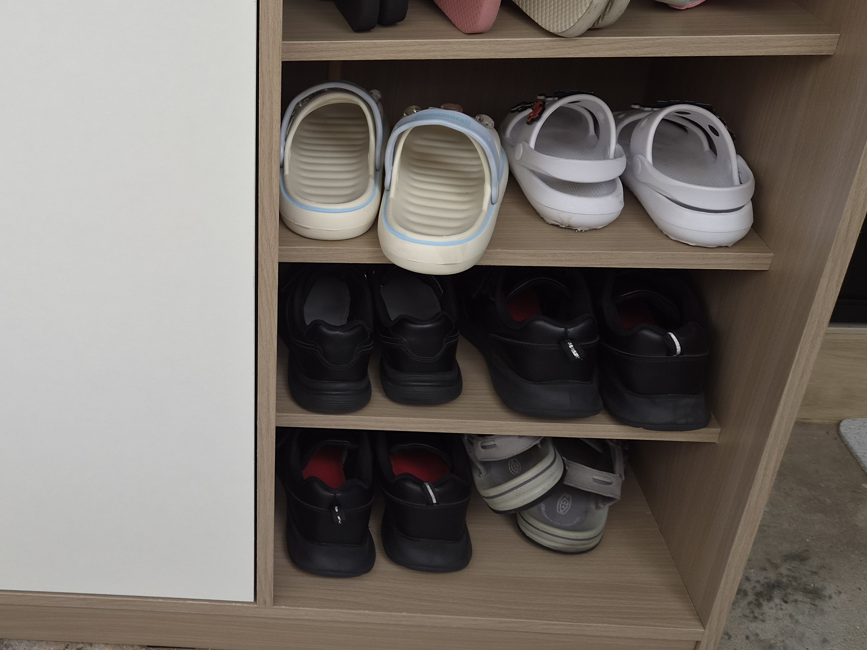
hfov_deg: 45.3
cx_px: 166
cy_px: 201
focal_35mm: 39
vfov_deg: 36.3
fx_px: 977
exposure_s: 1/100
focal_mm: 5.4
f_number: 1.8
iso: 160
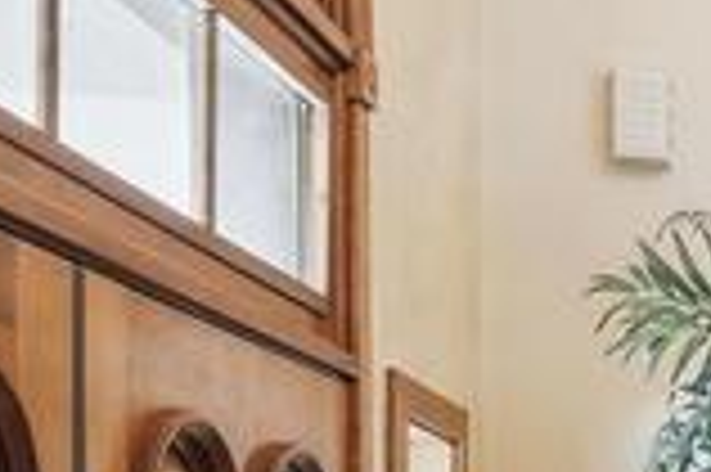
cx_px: 1598
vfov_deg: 14.3
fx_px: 1795
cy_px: 632
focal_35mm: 91
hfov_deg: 15.4
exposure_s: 1/25
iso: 1000
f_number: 8
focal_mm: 14
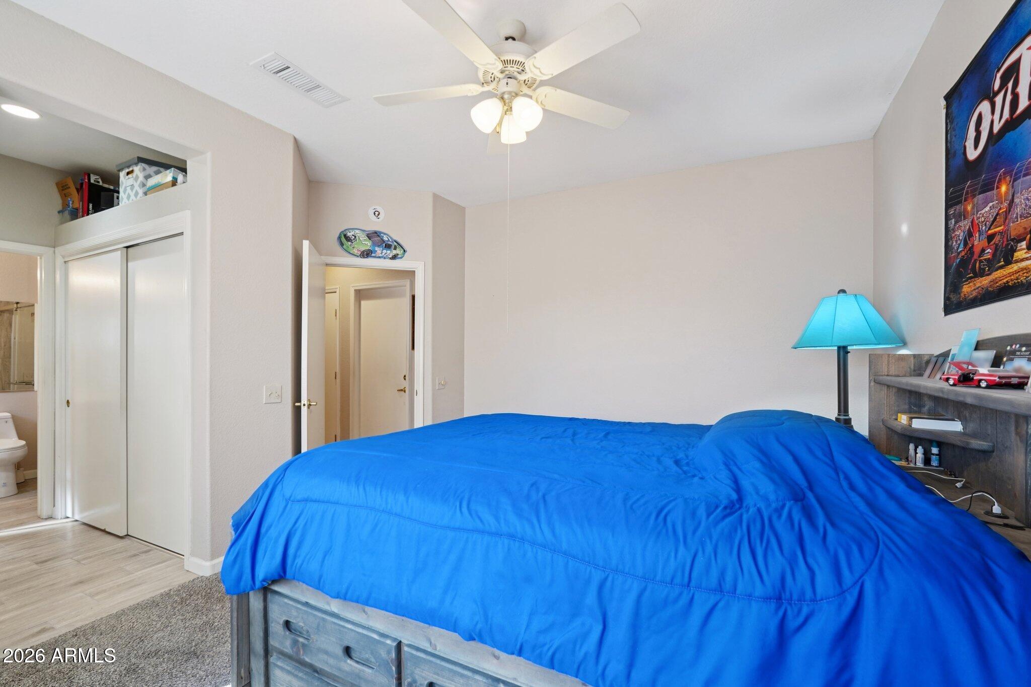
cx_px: 516
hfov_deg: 96.7
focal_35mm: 16
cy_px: 344
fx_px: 458
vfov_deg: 73.7
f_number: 5
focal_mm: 16
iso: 400
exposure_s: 1/30
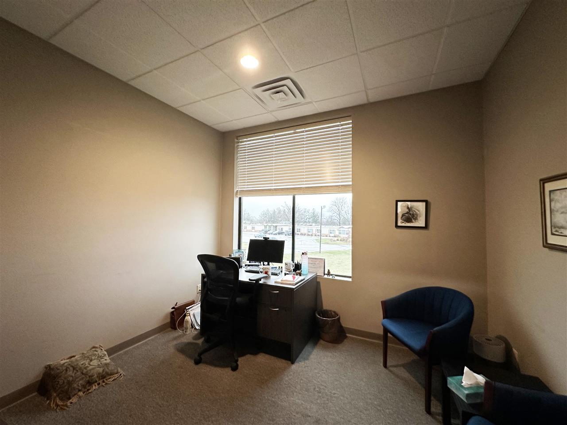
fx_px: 229
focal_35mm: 14
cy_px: 212
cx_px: 284
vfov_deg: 85.7
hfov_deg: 102.1
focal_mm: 2.22
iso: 320
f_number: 2.2
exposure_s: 1/60
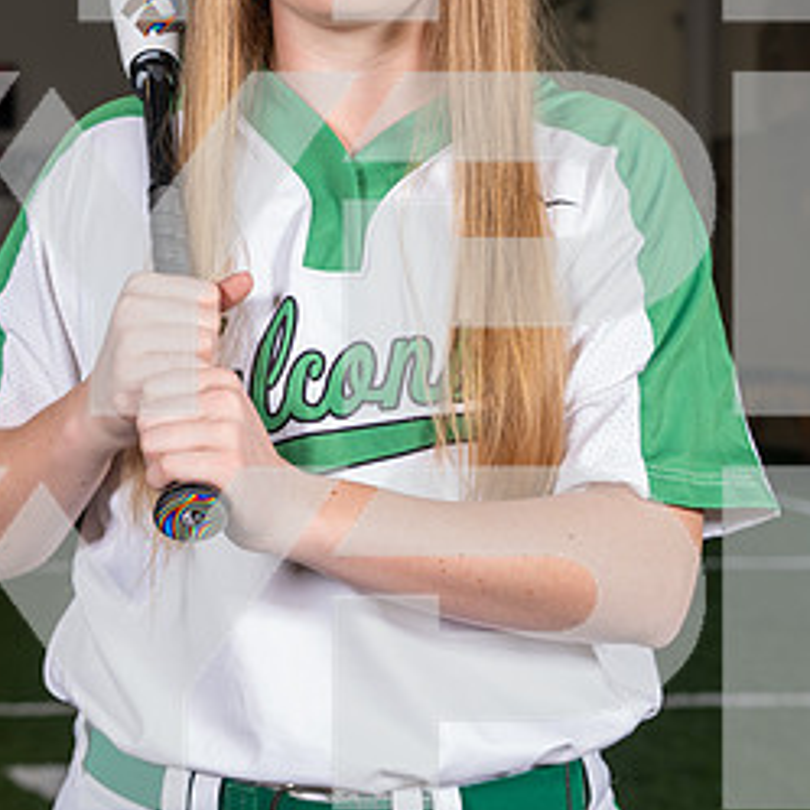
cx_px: 280
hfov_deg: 17.5
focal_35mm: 99
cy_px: 246
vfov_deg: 17.5
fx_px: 2621
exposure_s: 1/200
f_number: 5.6
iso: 200
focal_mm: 50
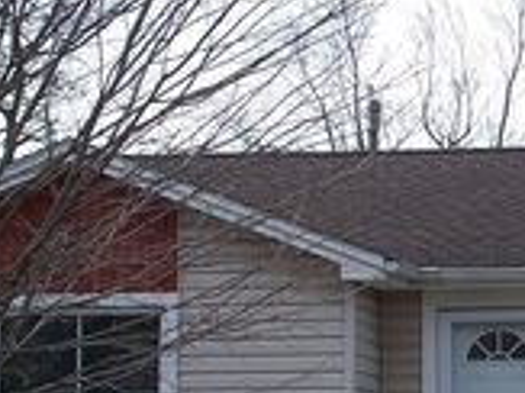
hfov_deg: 14.7
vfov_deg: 11.2
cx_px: 509
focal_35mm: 132
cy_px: 308
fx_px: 2000
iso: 64
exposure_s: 1/125
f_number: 3.2
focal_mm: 9.1
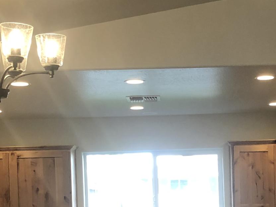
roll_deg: +2.3
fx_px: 805
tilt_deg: +0.7
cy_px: 203
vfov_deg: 14.4
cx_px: 227
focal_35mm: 101
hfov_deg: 19.2
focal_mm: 3.99
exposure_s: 1/30
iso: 25
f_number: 1.8
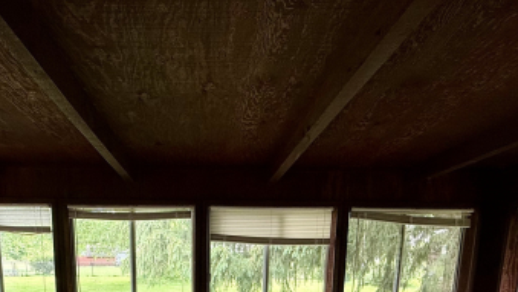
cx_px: 210
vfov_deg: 33.2
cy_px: 333
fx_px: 412
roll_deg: -1.0
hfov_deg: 63.8
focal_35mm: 30
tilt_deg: -11.3
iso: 125
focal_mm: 2.22
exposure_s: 1/99
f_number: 2.2
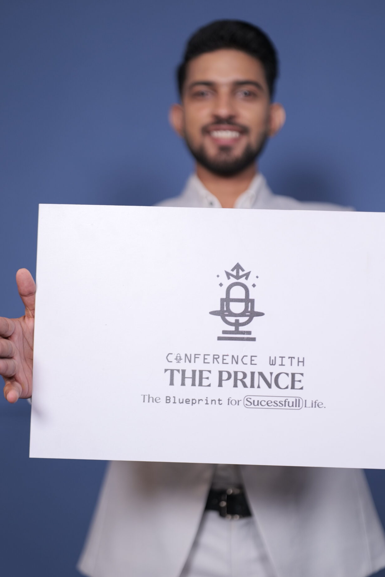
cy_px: 294
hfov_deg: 19.7
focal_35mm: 69
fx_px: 1107
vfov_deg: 29.2
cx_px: 229
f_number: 1.4
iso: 400
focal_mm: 50
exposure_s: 1/125
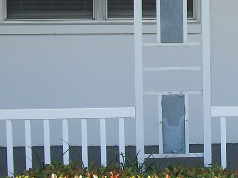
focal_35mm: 114
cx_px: 260
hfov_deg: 16.7
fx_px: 784
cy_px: 7
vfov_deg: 12.9
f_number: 8.8
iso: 80
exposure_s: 1/80
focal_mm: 5.7
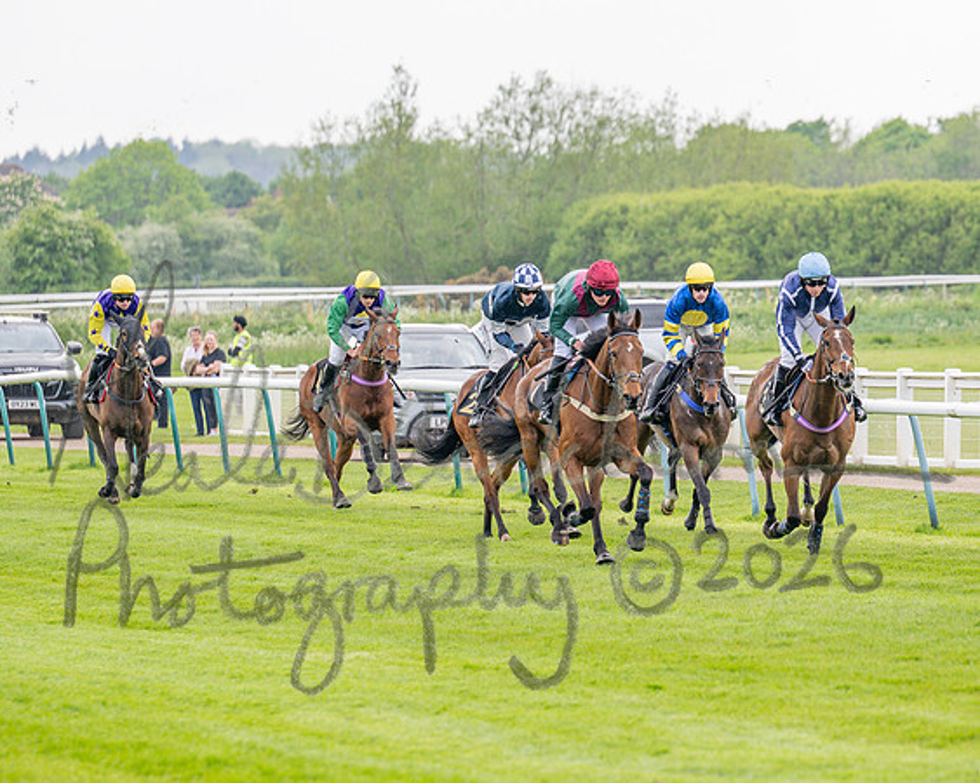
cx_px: 709
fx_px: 10311
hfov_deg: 5.4
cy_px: 472
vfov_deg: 4.4
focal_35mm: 356
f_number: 4
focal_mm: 175
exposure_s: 1/1000
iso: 400
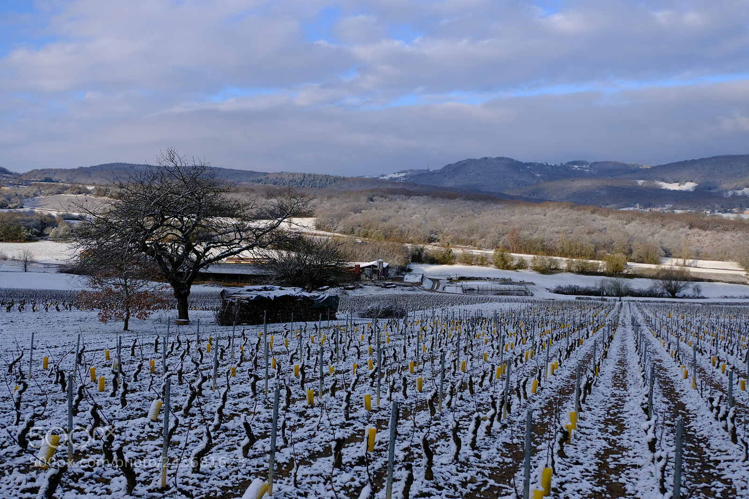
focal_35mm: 33
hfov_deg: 57.2
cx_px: 374
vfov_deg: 40.0
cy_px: 250
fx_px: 686
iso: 200
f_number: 5.6
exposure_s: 1/500
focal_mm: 22.2
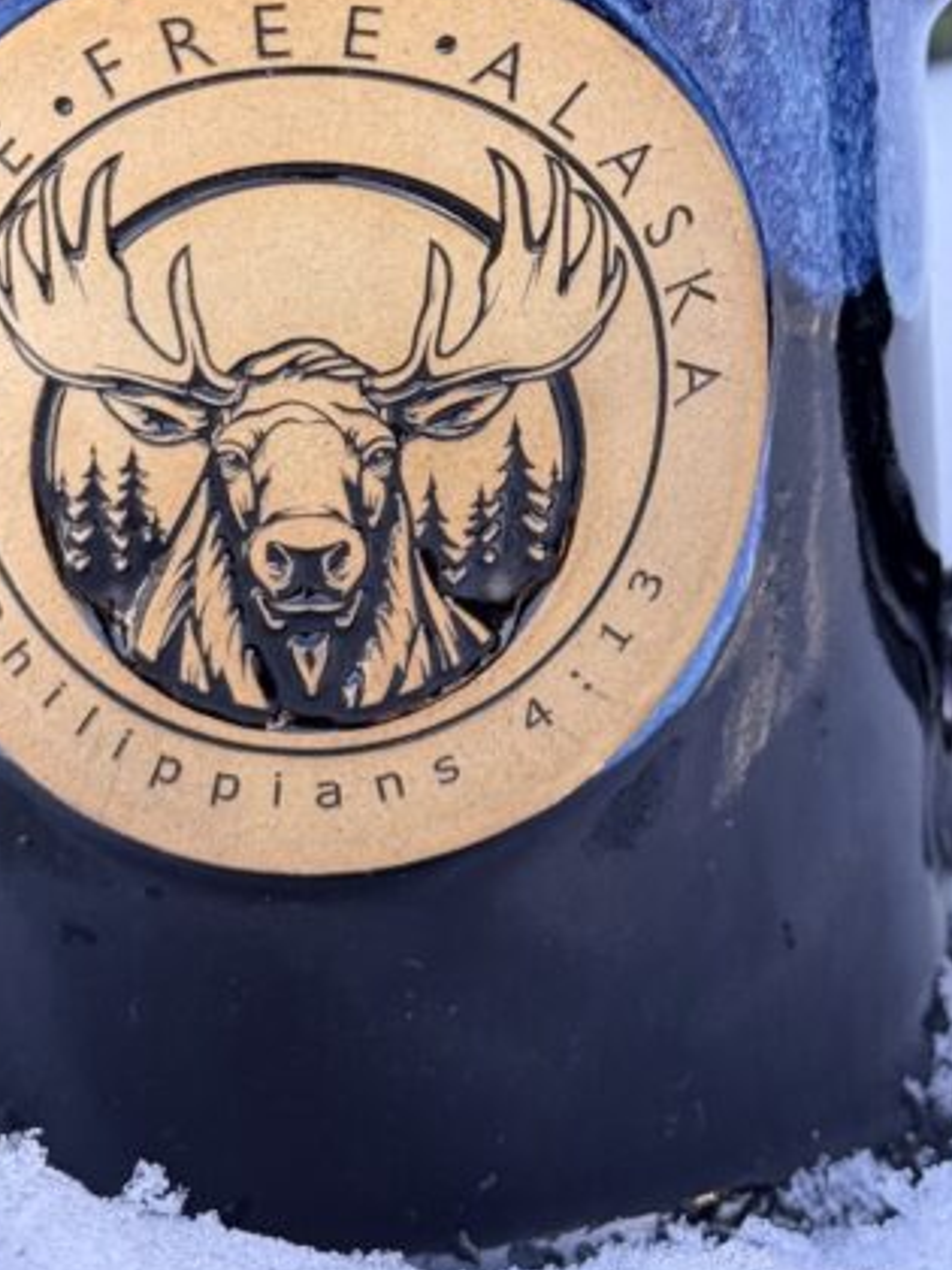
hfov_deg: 12.7
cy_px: 103
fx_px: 4290
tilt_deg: -13.5
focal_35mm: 117
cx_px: 532
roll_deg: -0.2
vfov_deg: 16.6
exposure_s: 1/439
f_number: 1.78
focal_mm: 6.76
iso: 64
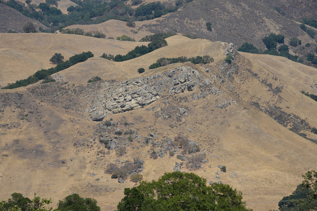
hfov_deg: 10.5
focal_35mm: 195
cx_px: 158
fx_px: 1717
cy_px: 106
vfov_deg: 7.0
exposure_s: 1/160
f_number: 11
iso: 100
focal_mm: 195
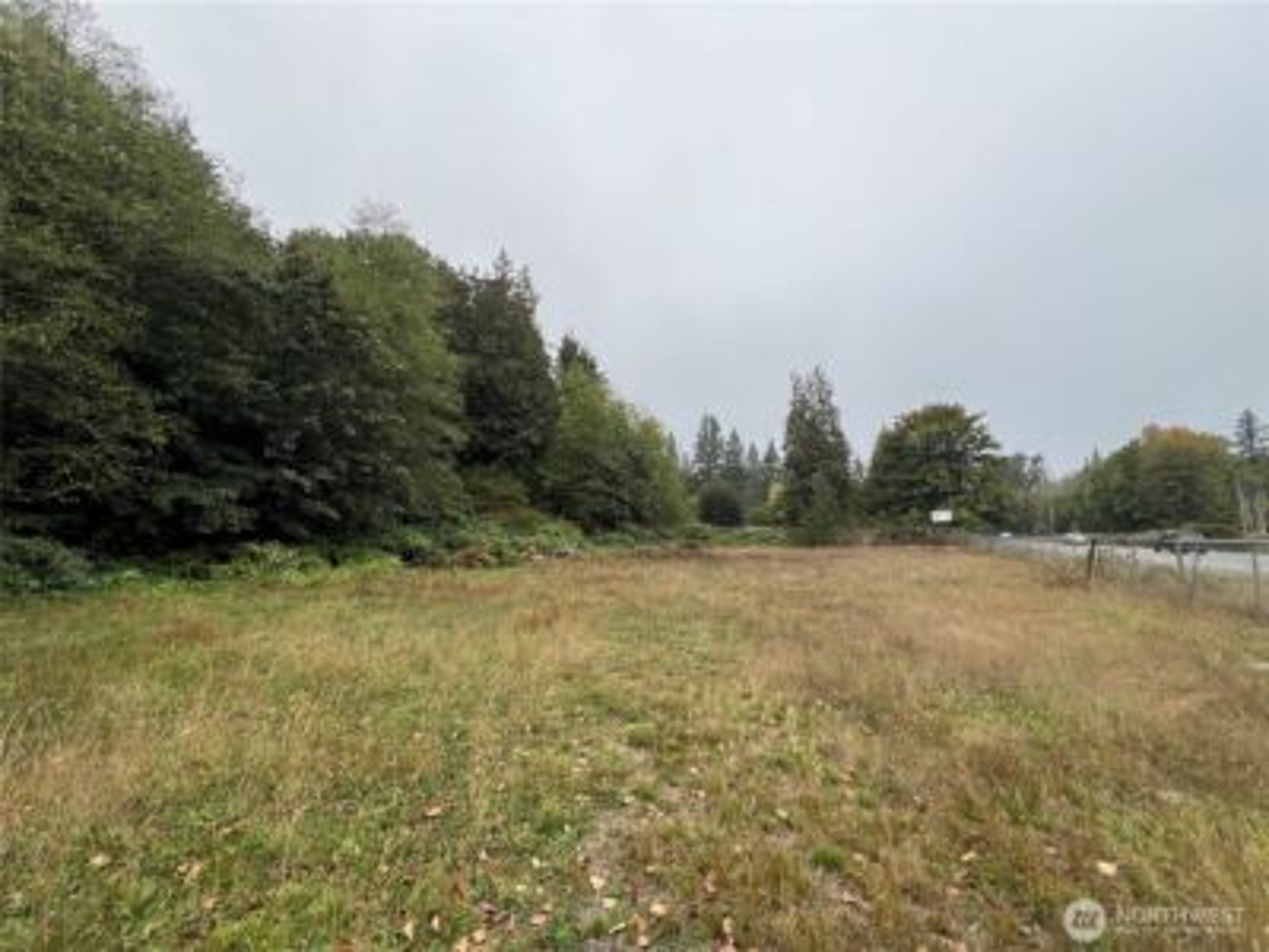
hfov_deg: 106.2
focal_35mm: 13
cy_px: 476
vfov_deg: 89.9
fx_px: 477
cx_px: 634
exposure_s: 1/550
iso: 32
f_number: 1.8
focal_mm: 1.57
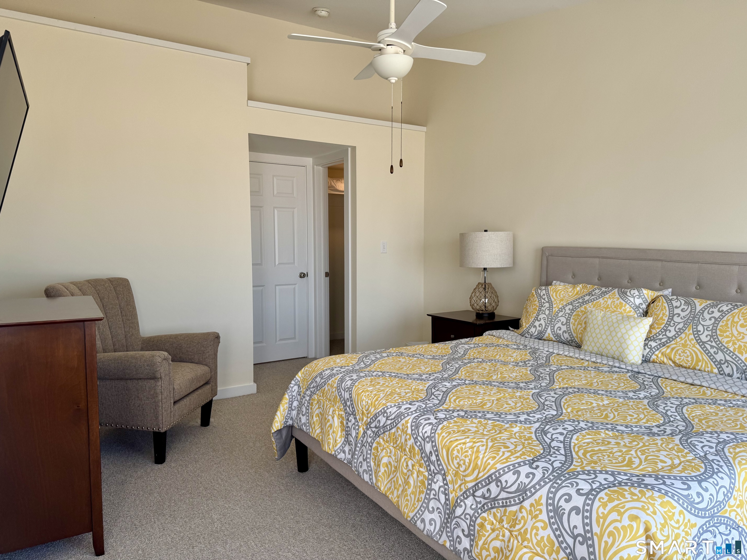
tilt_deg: -5.4
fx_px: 518
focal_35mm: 24
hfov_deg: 71.6
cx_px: 374
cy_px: 280
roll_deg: -0.2
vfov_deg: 56.8
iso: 80
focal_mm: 6.76
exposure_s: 1/383
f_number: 1.78
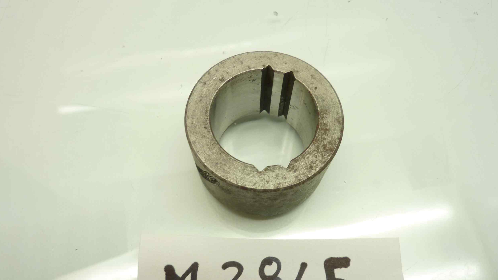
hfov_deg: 67.9
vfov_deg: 41.4
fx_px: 370
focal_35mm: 28
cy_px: 163
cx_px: 251
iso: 80
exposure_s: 1/15
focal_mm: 4.1
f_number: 3.3
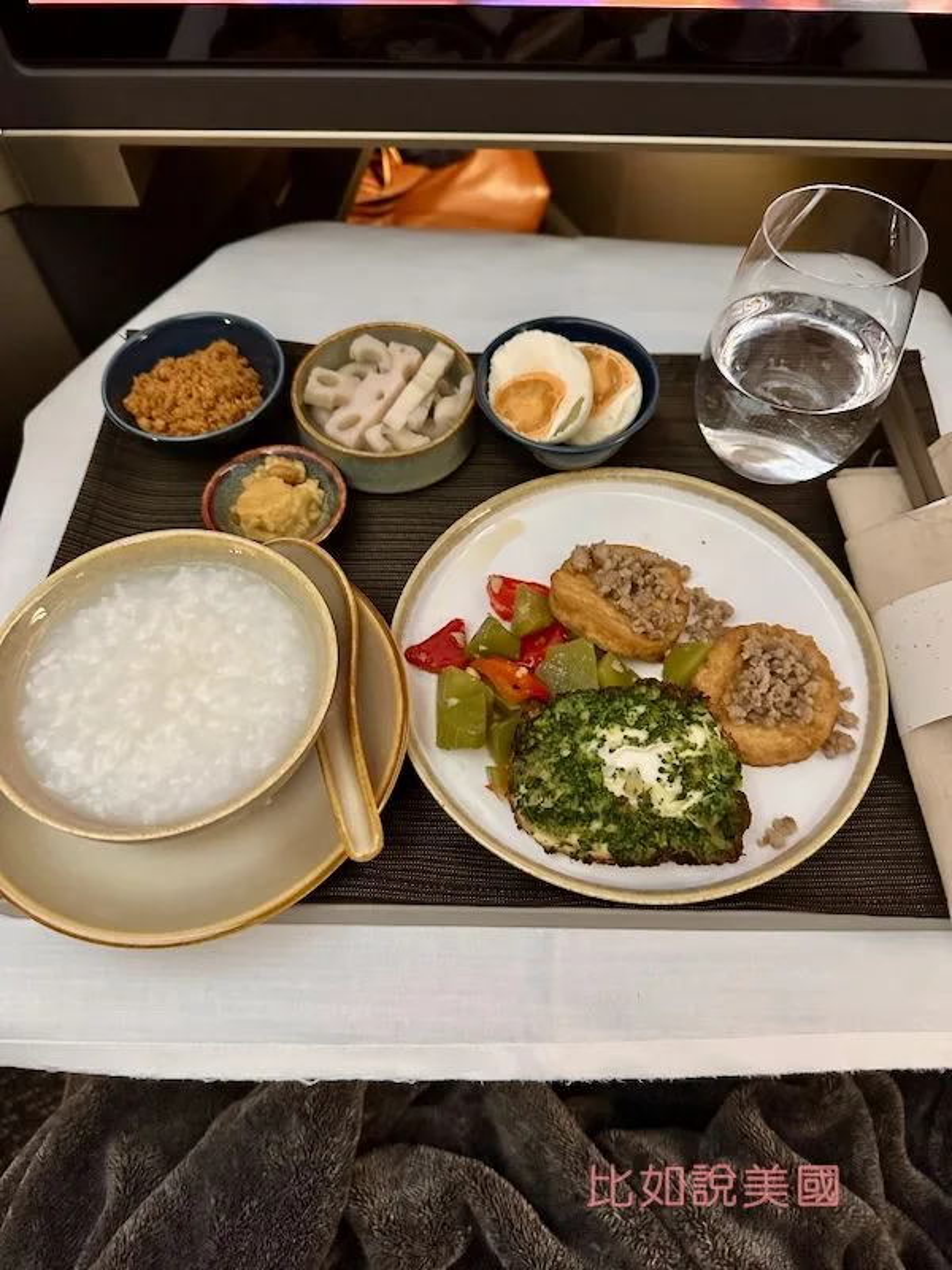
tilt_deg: -57.9
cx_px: 476
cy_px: 635
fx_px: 880
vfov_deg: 71.6
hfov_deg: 56.8
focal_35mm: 24
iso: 1000
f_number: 1.78
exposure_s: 1/38
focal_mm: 6.86
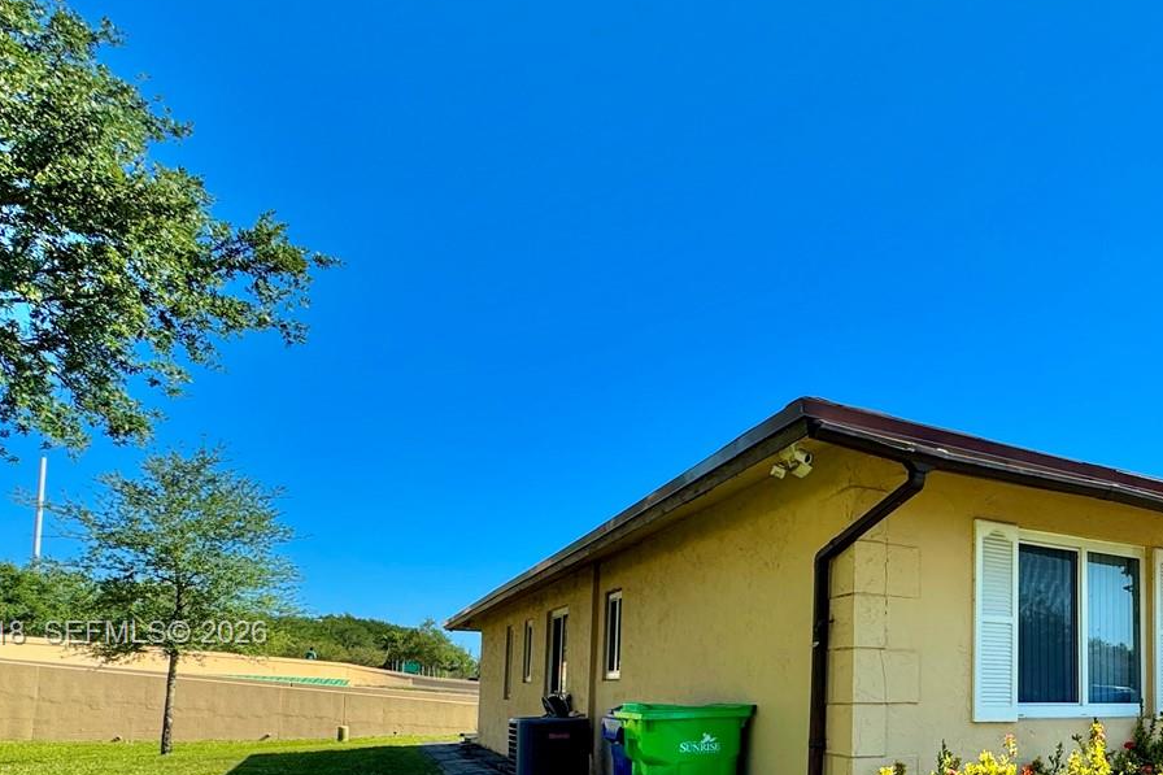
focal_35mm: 26
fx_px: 840
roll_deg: +0.1
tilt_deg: +3.1
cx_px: 902
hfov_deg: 64.3
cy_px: 635
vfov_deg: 46.6
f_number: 2.2
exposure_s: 1/1346
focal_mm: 2.22
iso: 50
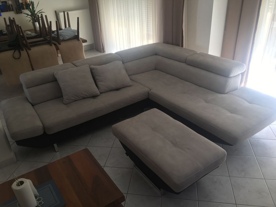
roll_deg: +3.2
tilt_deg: -29.9
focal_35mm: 29
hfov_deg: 61.7
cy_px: 104
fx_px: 231
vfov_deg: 48.2
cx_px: 138
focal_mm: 4.15
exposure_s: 1/50
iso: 32
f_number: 2.2
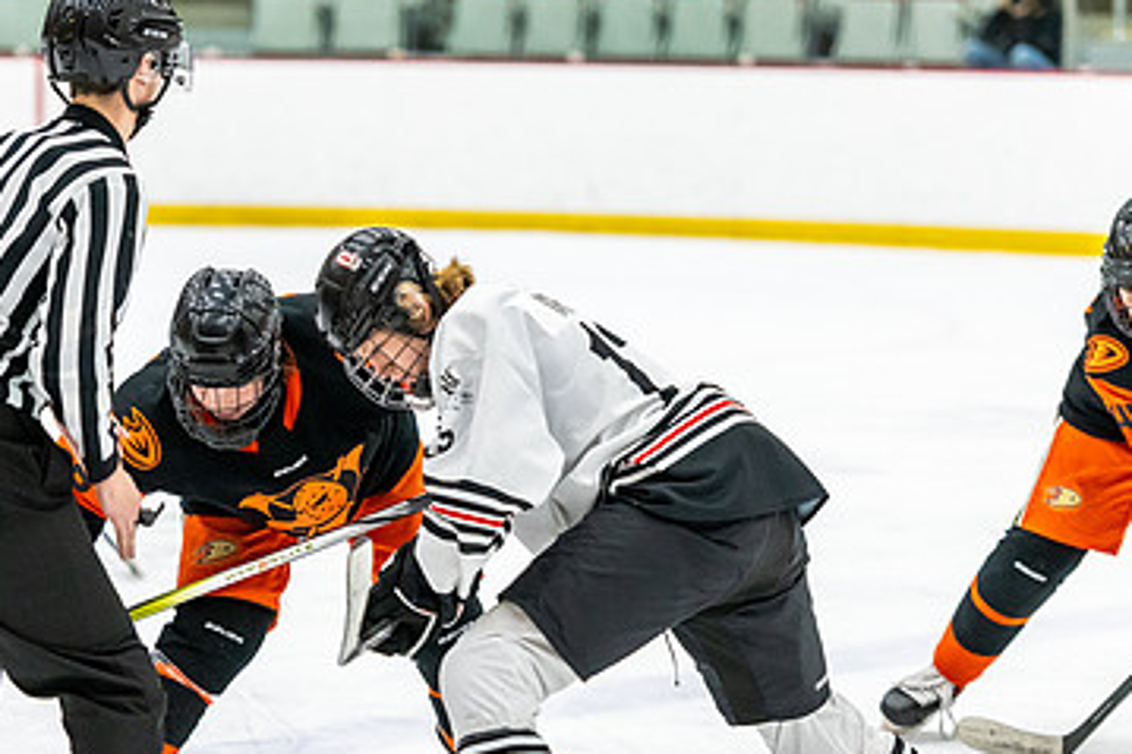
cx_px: 429
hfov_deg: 10.6
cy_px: 525
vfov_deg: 7.1
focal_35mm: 194
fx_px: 6097
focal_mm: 120
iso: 4000
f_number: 2.8
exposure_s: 1/640
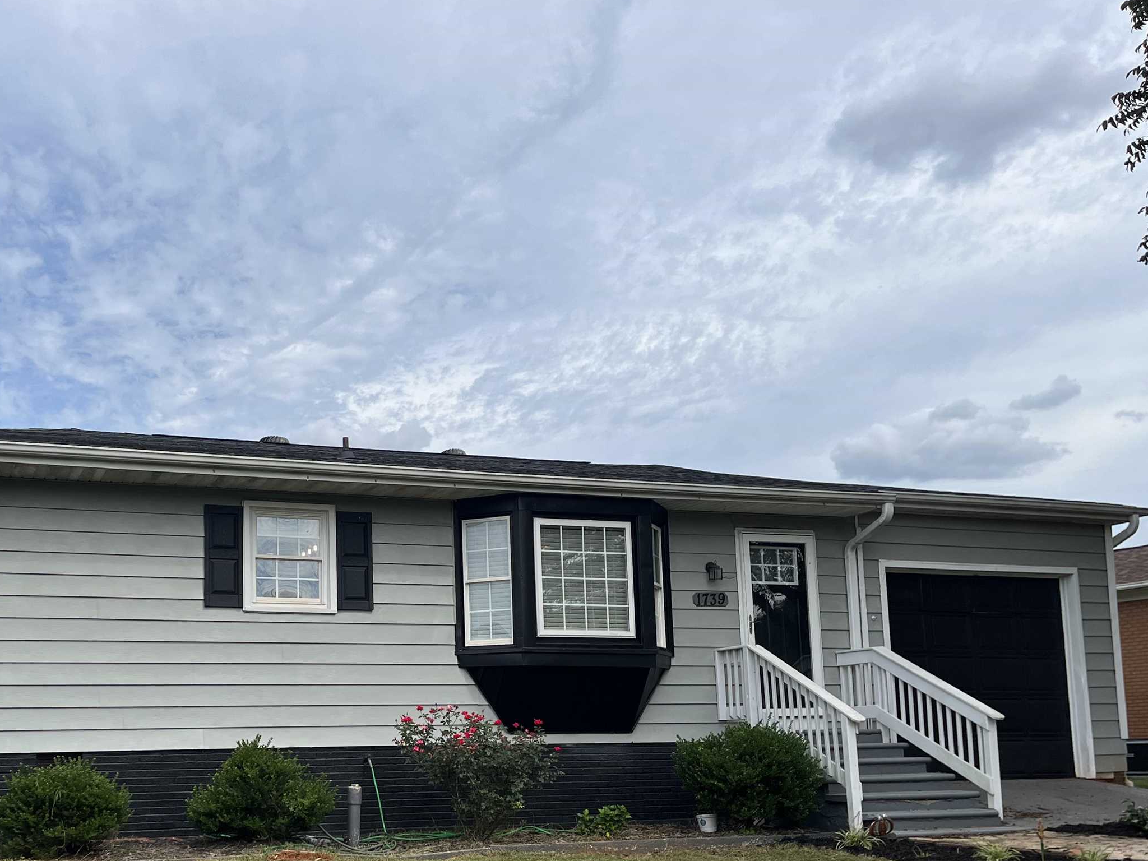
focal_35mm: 39
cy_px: 602
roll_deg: +1.2
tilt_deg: +6.1
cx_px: 344
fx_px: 1293
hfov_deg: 46.8
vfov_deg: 36.3
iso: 50
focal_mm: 5.1
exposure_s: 1/3745
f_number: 1.6
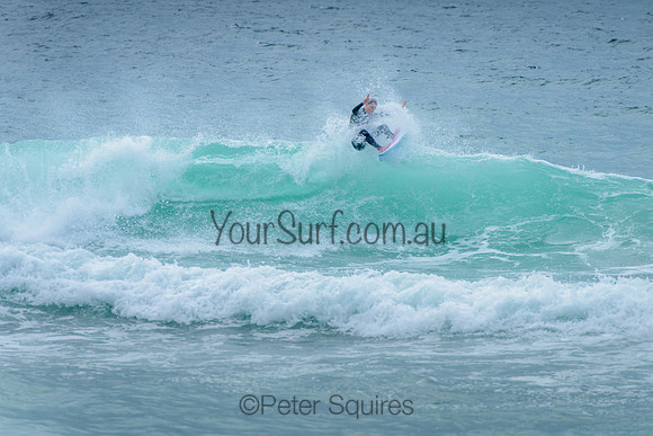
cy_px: 169
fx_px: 8892
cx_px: 386
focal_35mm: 490
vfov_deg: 2.8
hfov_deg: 4.2
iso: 500
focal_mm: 400
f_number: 8
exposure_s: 1/1600
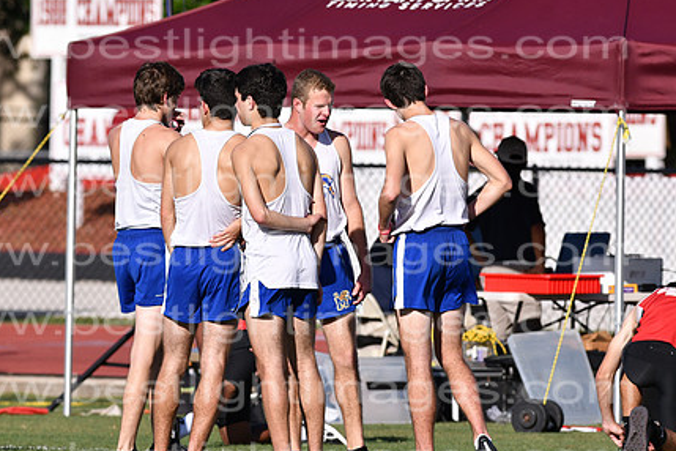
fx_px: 11435
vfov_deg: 2.3
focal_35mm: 609
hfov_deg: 3.4
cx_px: 276
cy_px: 220
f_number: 5.6
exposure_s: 1/4000
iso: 400
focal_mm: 300
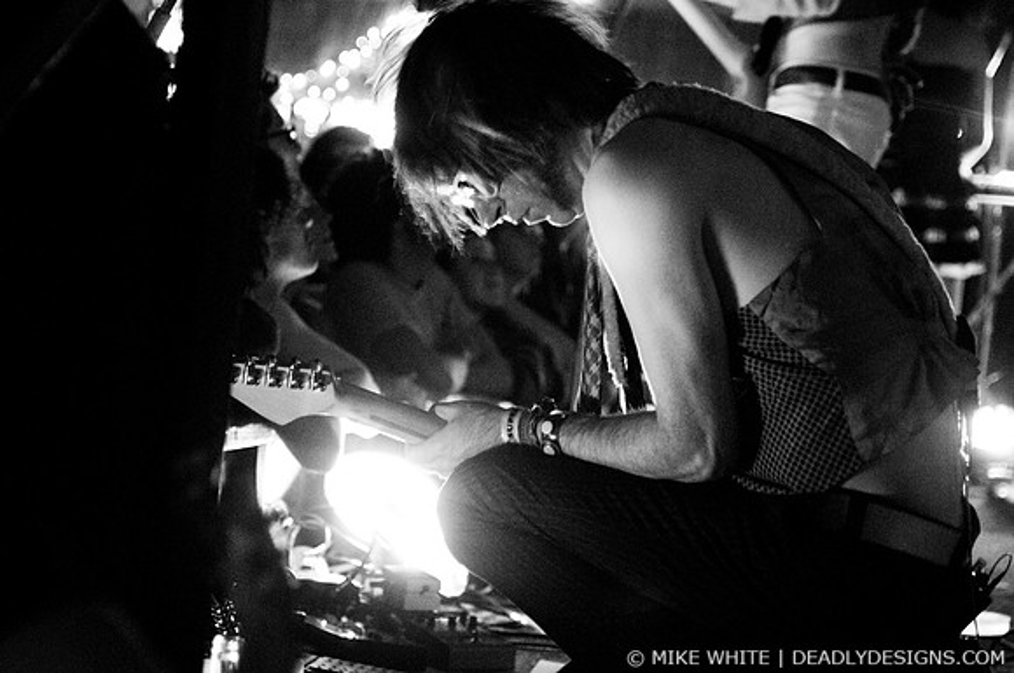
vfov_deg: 15.7
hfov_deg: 23.4
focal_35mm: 87
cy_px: 336
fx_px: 2447
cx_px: 507
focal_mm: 58
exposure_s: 1/10
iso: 1000
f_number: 2.8
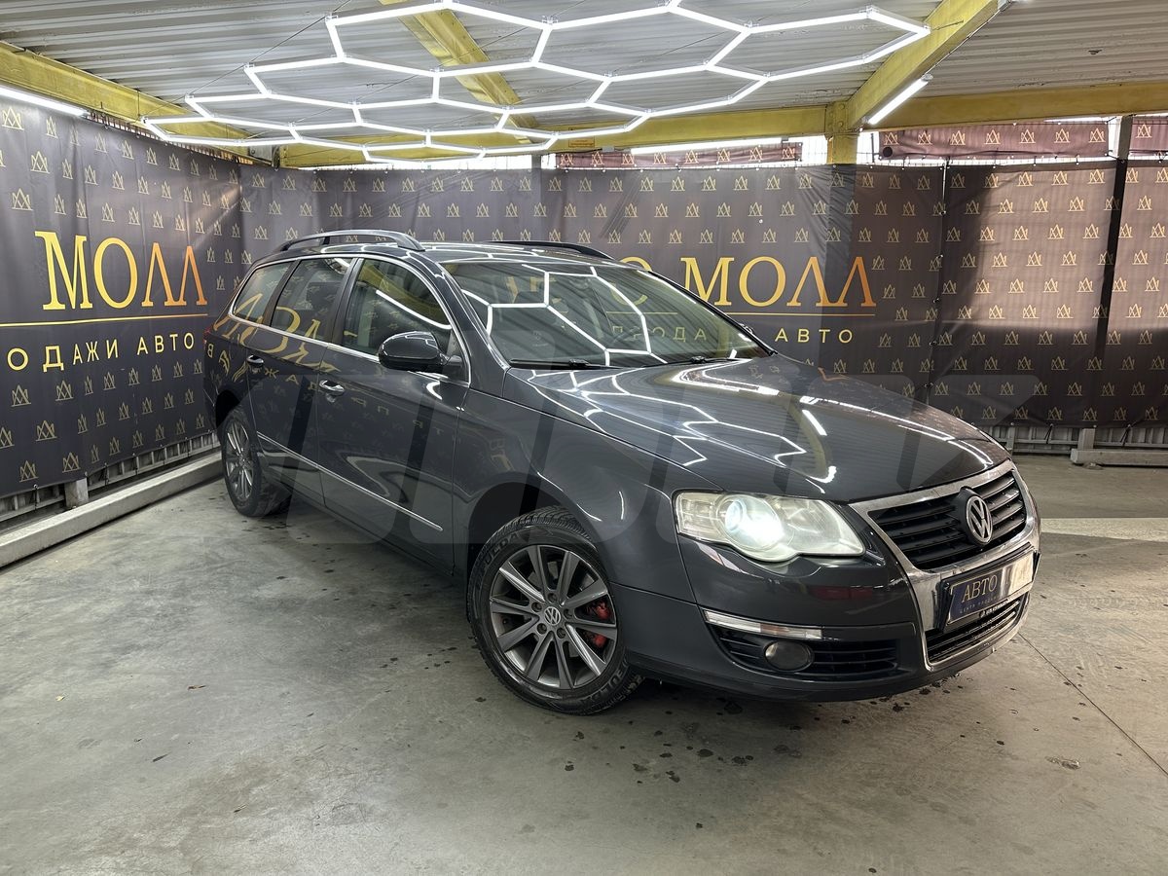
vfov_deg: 56.8
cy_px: 438
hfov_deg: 71.6
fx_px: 810
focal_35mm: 24
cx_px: 584
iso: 125
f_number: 1.78
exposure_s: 1/100
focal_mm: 6.86
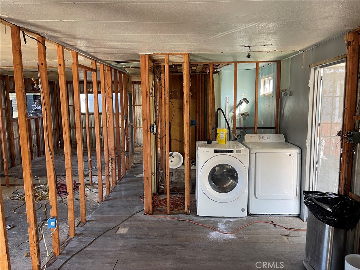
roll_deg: +1.1
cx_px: 180
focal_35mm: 25
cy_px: 135
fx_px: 260
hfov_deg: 69.4
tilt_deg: -7.7
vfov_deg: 54.9
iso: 160
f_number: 1.6
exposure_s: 1/60
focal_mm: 5.1
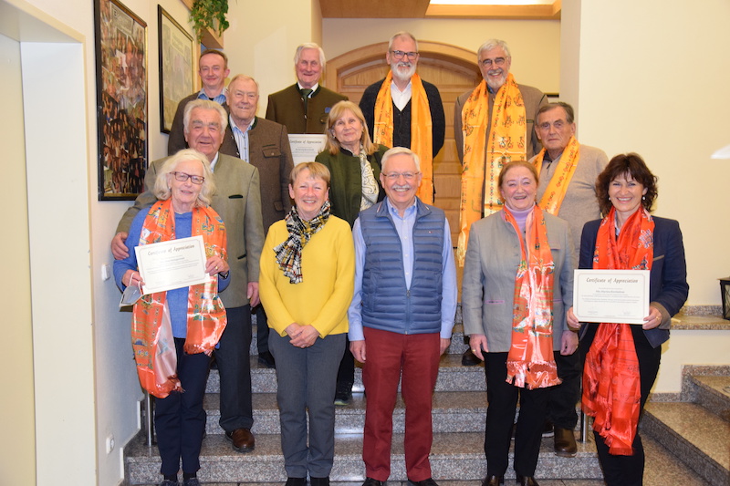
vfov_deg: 36.9
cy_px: 243
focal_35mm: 36
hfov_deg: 53.1
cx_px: 365
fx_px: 730
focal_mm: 24
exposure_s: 1/60
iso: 1400
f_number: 3.8
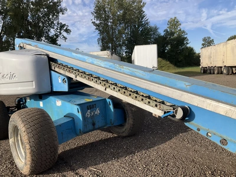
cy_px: 88
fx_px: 198
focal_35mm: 29
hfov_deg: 61.7
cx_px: 118
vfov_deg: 48.2
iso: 25
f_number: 1.8
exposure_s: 1/1490
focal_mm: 3
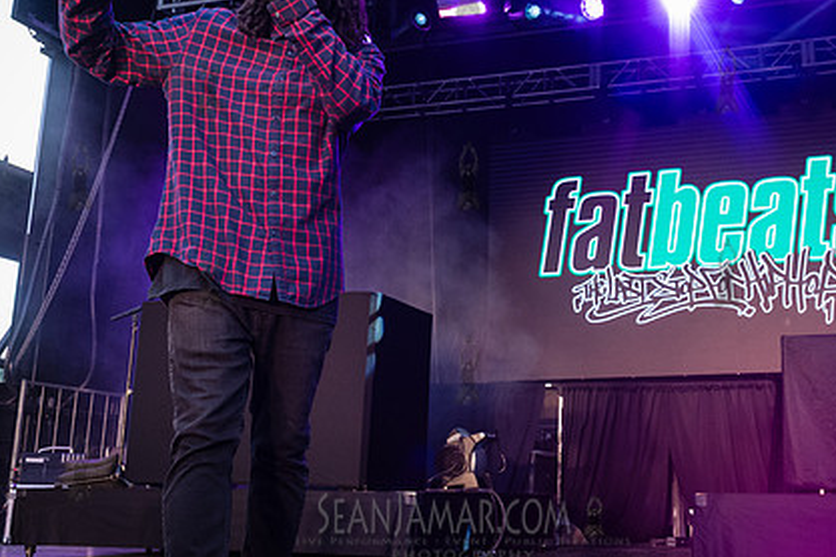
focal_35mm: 47
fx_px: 1091
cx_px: 552
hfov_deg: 41.4
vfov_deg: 28.6
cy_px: 227
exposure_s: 1/400
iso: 2000
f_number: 4.5
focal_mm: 29
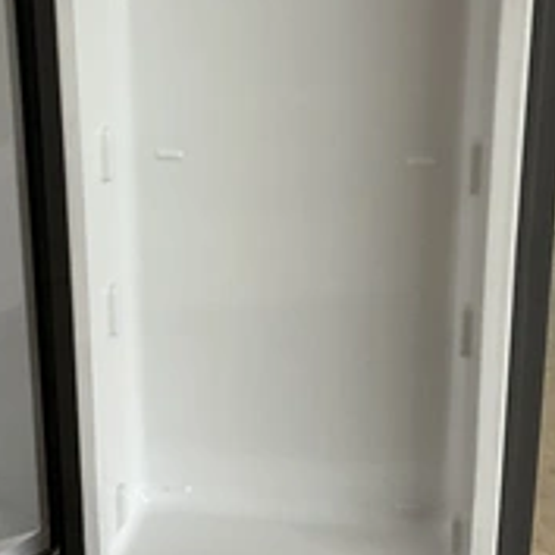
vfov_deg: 29.2
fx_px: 1052
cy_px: 154
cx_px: 232
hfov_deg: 29.5
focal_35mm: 58
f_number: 1.8
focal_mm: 3
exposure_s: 1/60
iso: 200
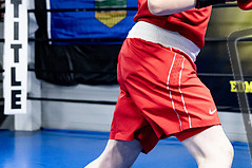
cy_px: 49
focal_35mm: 102
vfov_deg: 13.4
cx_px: 230
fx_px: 713
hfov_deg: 19.6
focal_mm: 42
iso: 8000
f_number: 2.8
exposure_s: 1/1000
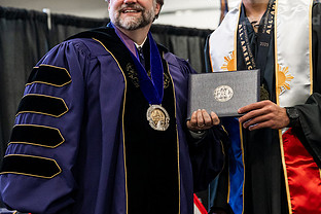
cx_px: 158
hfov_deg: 12.8
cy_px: 42
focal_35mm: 160
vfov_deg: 8.6
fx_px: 1427
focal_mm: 86
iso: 4000
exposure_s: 1/200
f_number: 4.5
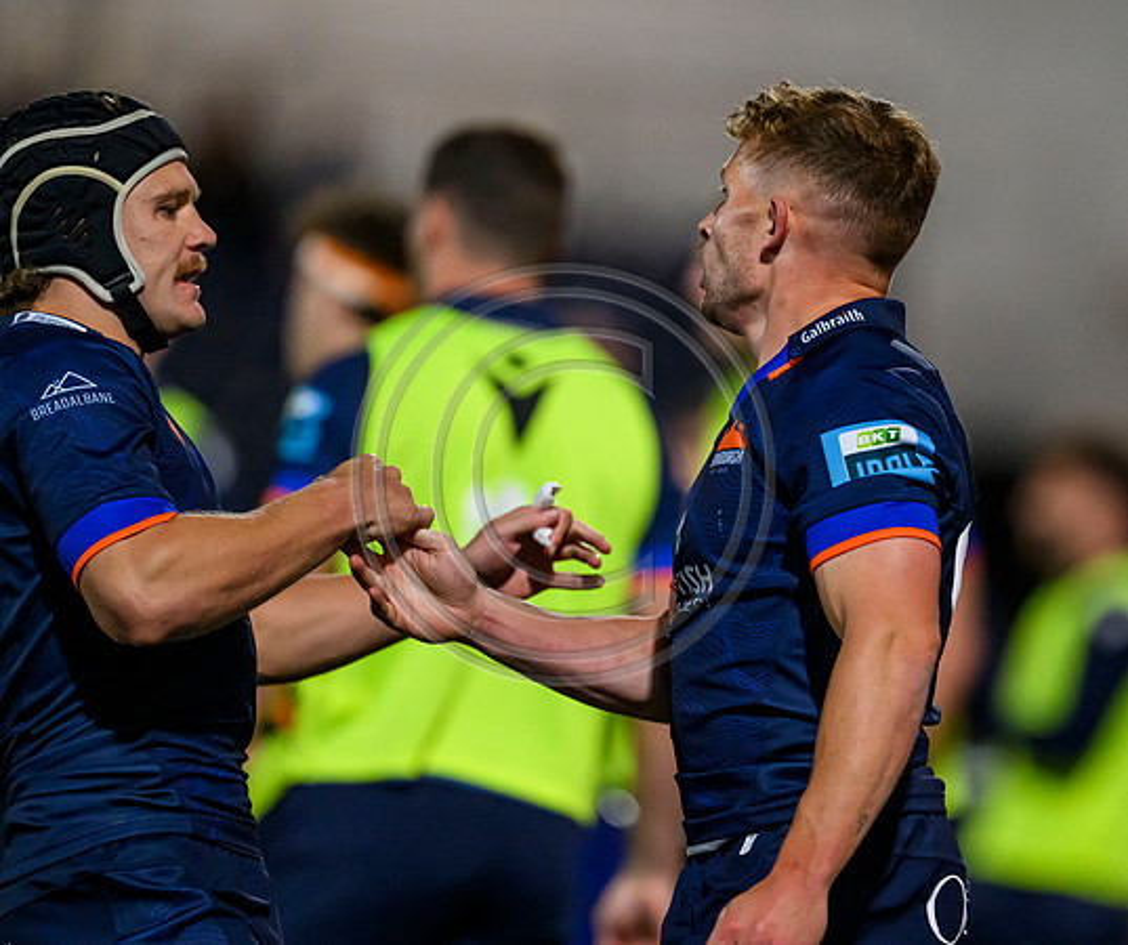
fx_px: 18610
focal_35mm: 547
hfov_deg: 3.5
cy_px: 386
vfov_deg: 2.9
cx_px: 837
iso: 8000
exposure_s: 1/1600
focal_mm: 400
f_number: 3.2
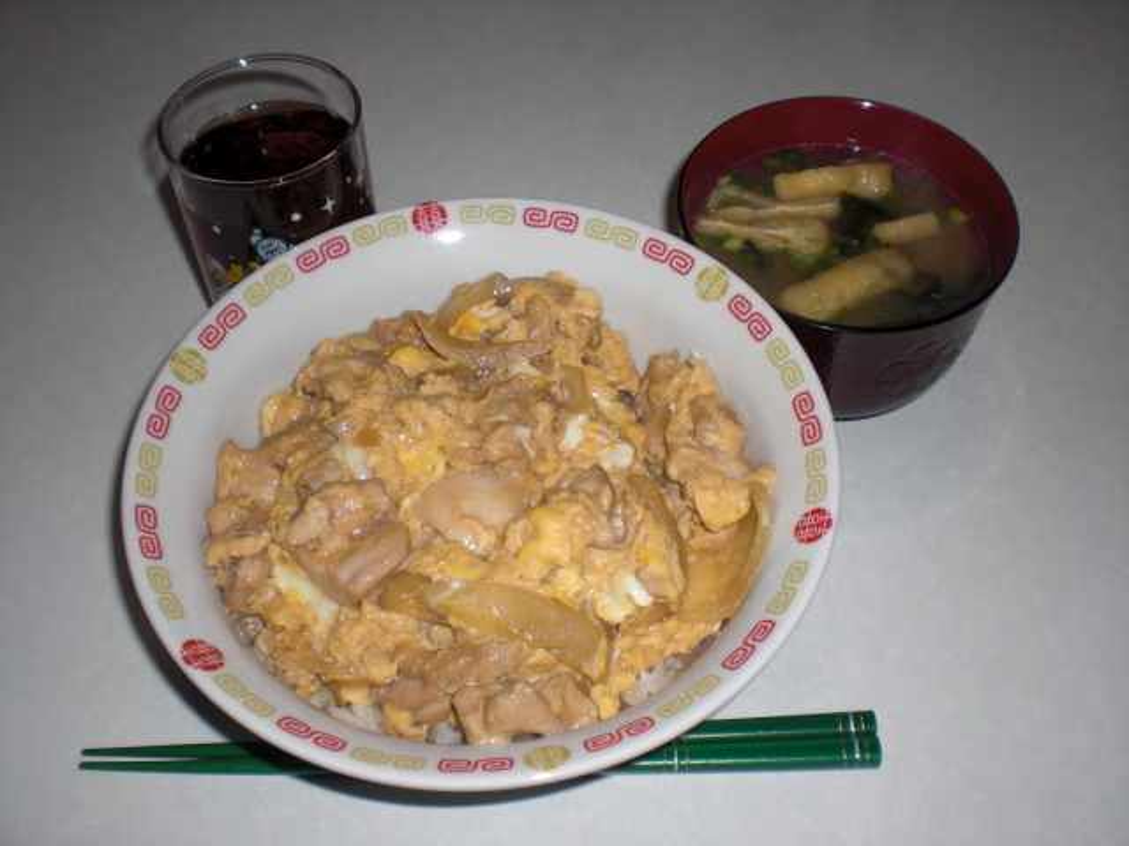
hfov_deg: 49.0
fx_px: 1239
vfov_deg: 37.7
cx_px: 564
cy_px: 423
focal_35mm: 38
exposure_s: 1/60
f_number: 3.1
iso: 64
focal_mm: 6.3
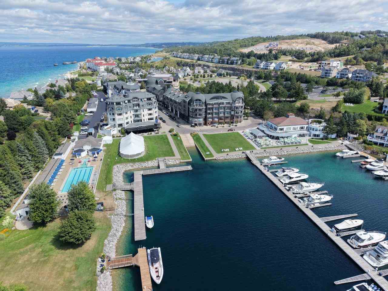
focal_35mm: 24
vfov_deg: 56.8
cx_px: 194
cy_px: 146
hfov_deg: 71.6
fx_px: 269
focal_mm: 8.67
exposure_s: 1/5000
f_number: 1.8
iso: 400
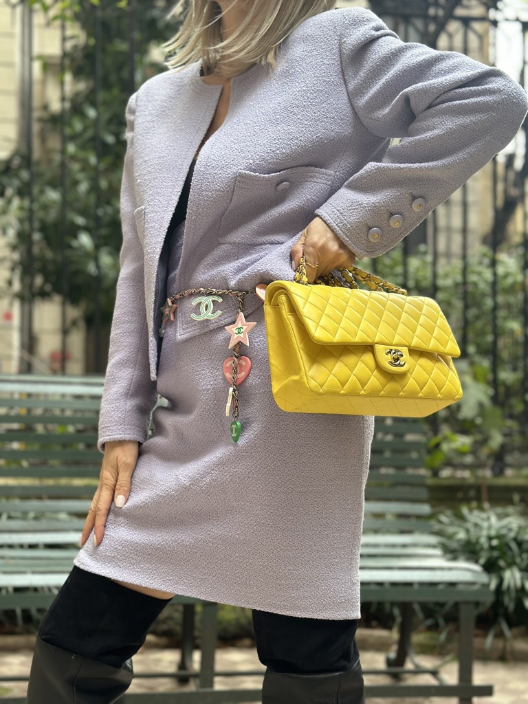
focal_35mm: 48
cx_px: 264
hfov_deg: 30.3
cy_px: 352
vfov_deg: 39.7
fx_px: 976
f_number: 1.78
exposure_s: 1/188
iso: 80
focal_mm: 6.86
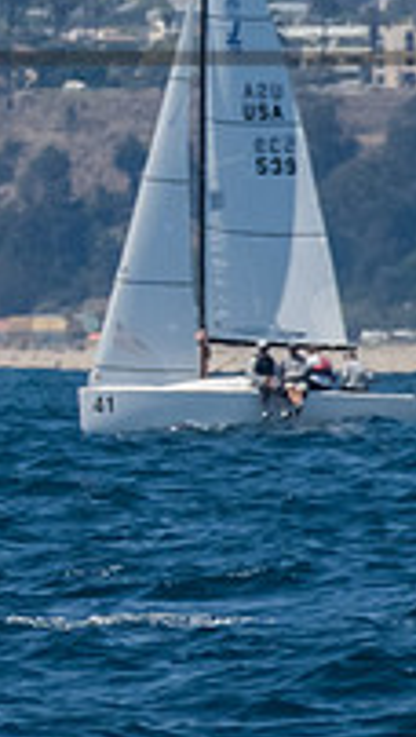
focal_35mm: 1729
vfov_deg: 1.2
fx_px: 33821
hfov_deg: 0.7
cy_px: 295
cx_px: -871
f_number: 14
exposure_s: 1/1250
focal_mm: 300
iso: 640
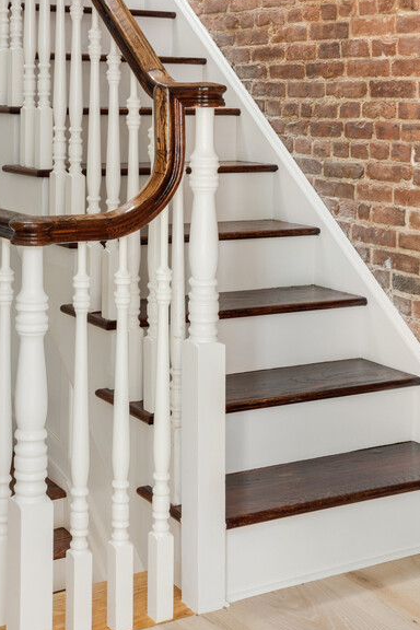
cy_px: 130
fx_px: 1048
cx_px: 127
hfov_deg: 22.5
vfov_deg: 32.6
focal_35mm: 60
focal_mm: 34.5
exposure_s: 3.2
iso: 400
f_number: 11
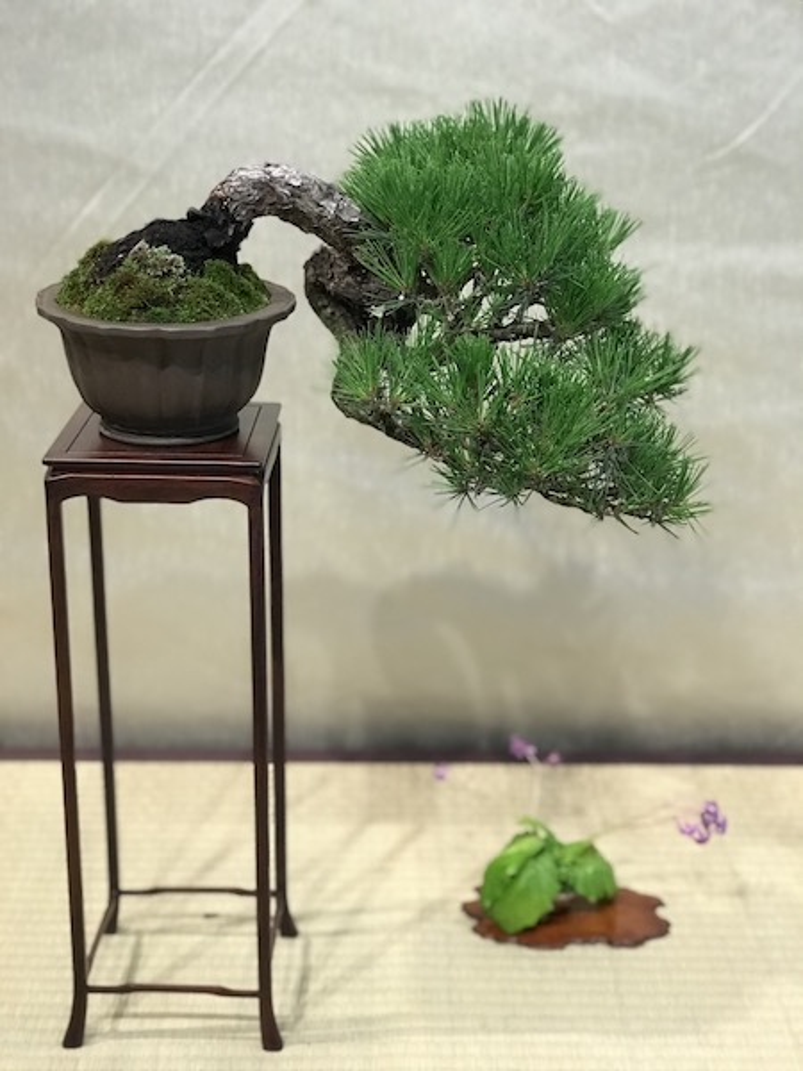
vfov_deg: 33.8
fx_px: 1763
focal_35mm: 57
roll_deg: -1.1
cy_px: 536
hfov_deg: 25.7
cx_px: 402
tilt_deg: -19.4
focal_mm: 6.6
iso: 160
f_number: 2.8
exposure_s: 1/50
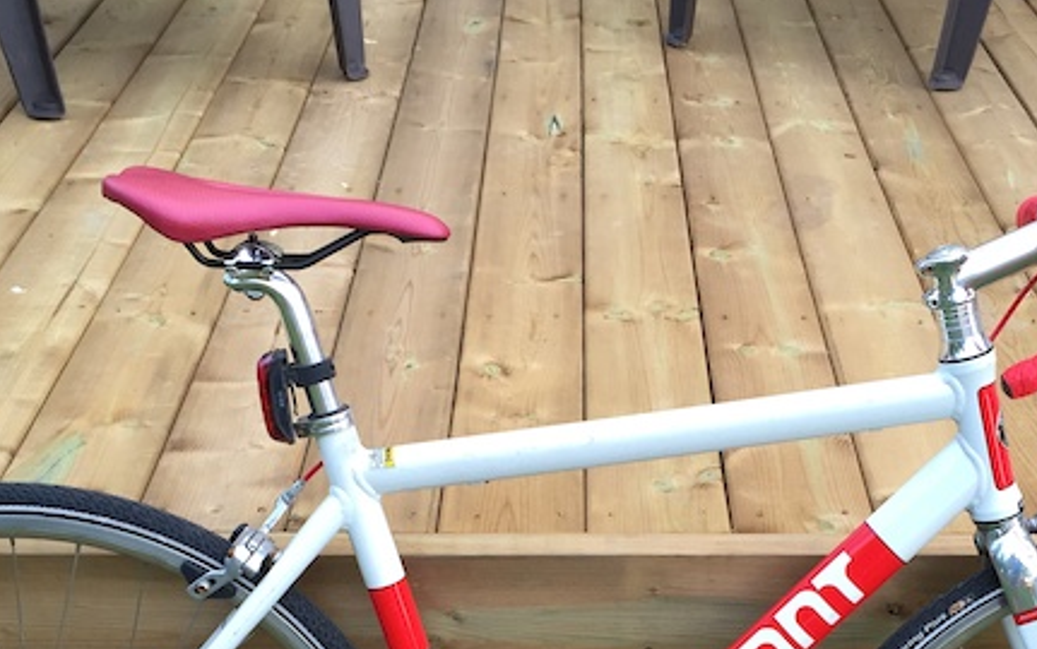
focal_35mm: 57
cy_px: 668
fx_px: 1612
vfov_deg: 21.9
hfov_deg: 35.5
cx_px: 652
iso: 40
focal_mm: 4.15
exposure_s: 1/120
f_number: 2.2
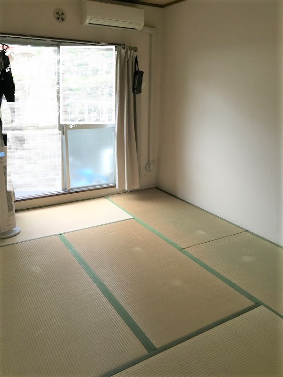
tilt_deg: -16.9
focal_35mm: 29
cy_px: 188
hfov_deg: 48.2
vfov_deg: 61.7
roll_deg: -0.8
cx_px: 142
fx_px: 316
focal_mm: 4.15
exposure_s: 1/30
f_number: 2.2
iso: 64
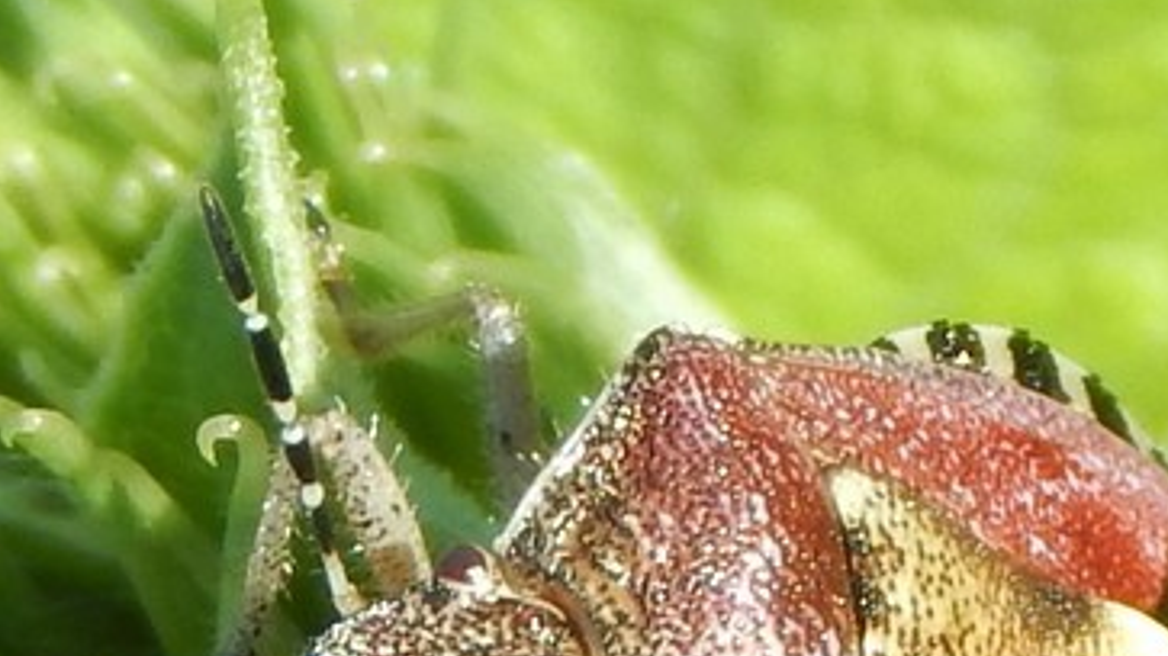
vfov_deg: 2.6
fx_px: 14429
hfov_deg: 4.6
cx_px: 751
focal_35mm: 466
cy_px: 704
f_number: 5.3
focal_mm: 32.8
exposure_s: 1/200
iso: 125
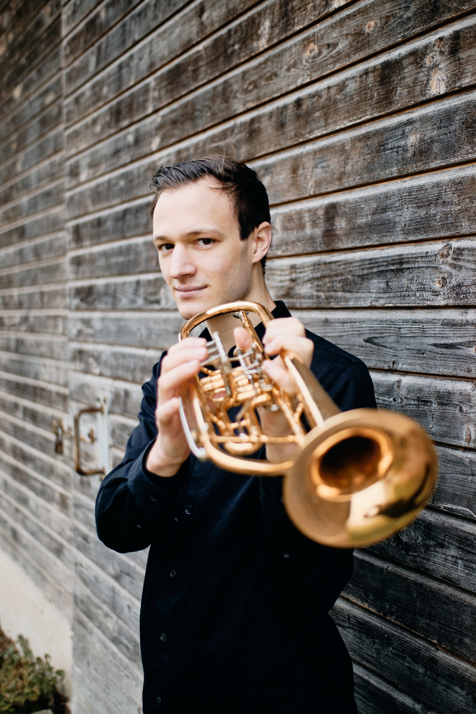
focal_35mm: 35
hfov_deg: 37.9
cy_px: 357
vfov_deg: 54.4
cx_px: 238
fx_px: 694
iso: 250
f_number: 1.4
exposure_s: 1/2000
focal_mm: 23
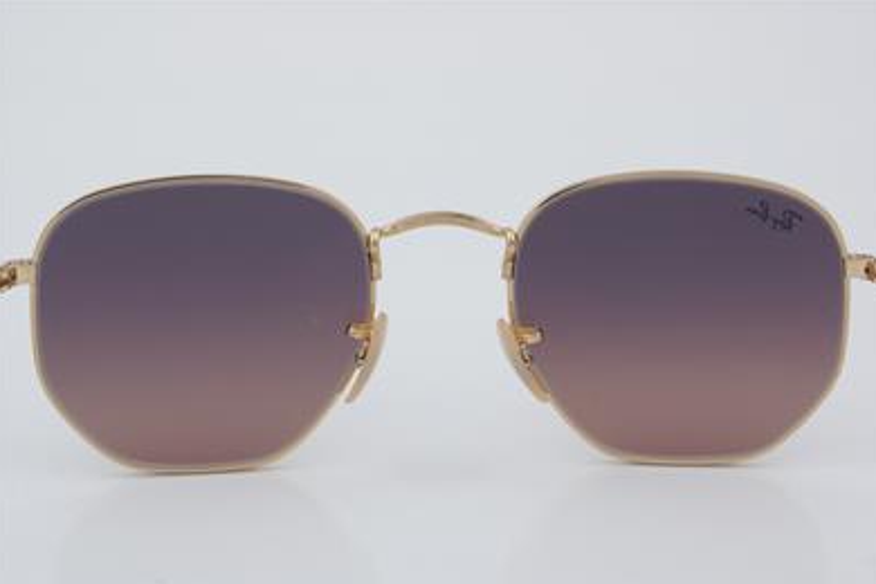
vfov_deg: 16.2
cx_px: 442
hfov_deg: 24.0
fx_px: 2056
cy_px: 294
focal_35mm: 85
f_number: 32
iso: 100
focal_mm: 55
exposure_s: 1/4
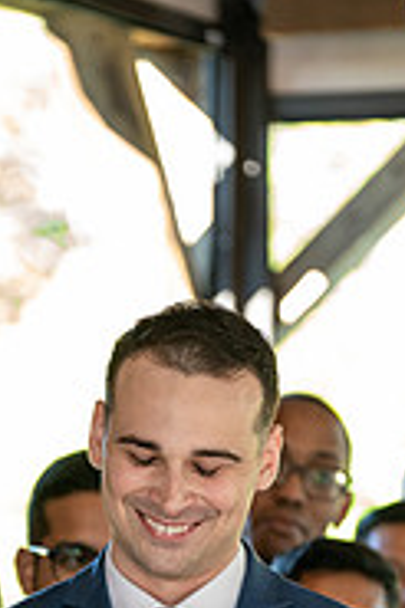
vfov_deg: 6.5
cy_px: 723
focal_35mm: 317
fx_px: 5359
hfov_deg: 4.3
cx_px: 40
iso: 2000
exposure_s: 1/200
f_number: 4
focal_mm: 130
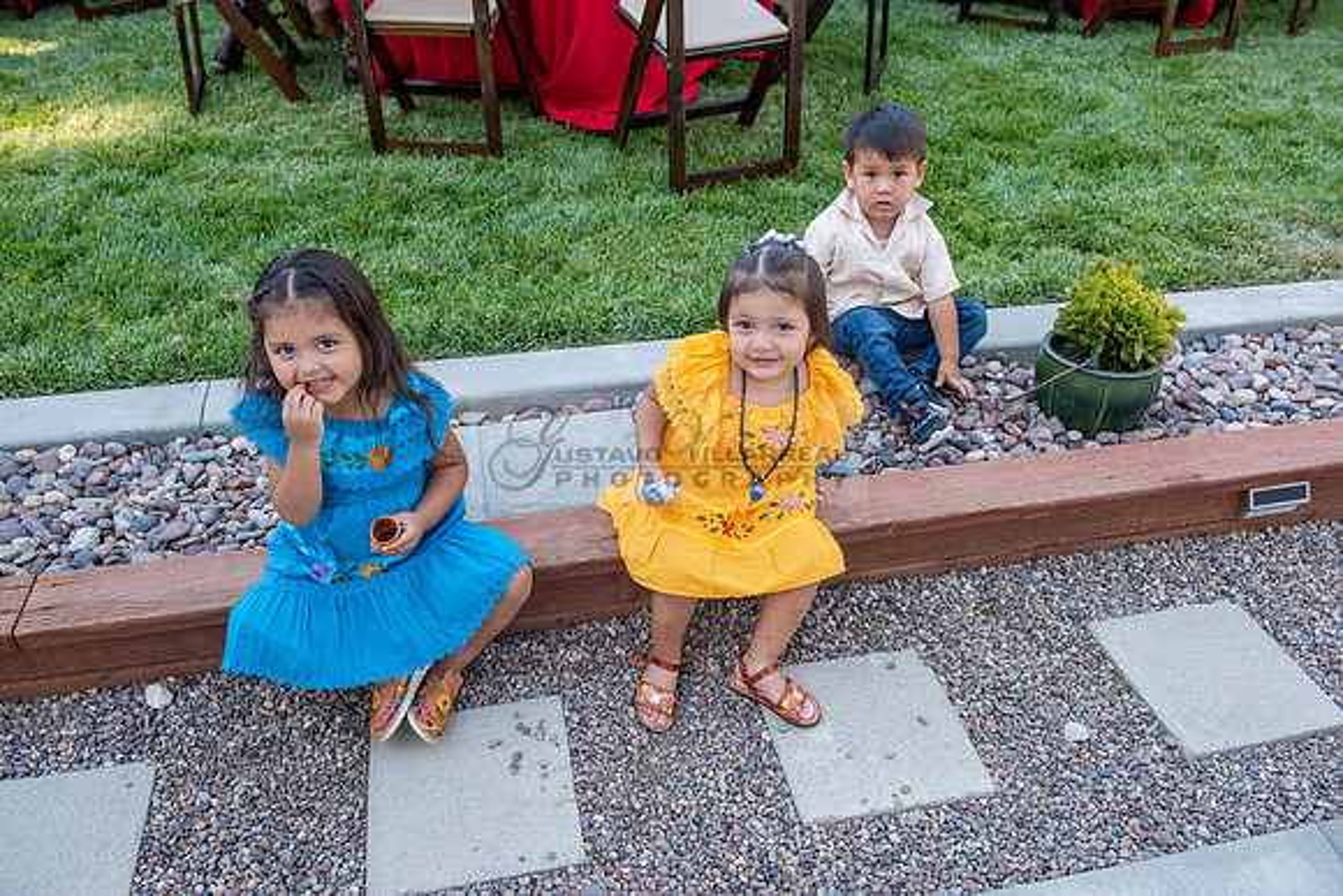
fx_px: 1045
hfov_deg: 65.5
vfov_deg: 46.4
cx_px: 672
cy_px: 448
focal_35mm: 28
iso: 400
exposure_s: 1/200
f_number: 5.6
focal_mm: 28
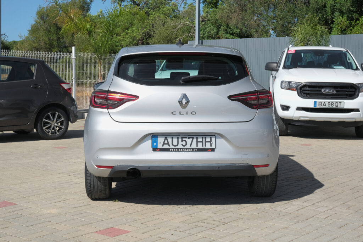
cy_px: 121
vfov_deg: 25.1
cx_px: 182
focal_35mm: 54
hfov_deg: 36.9
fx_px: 545
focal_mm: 36.3
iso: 160
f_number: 9
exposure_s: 1/320
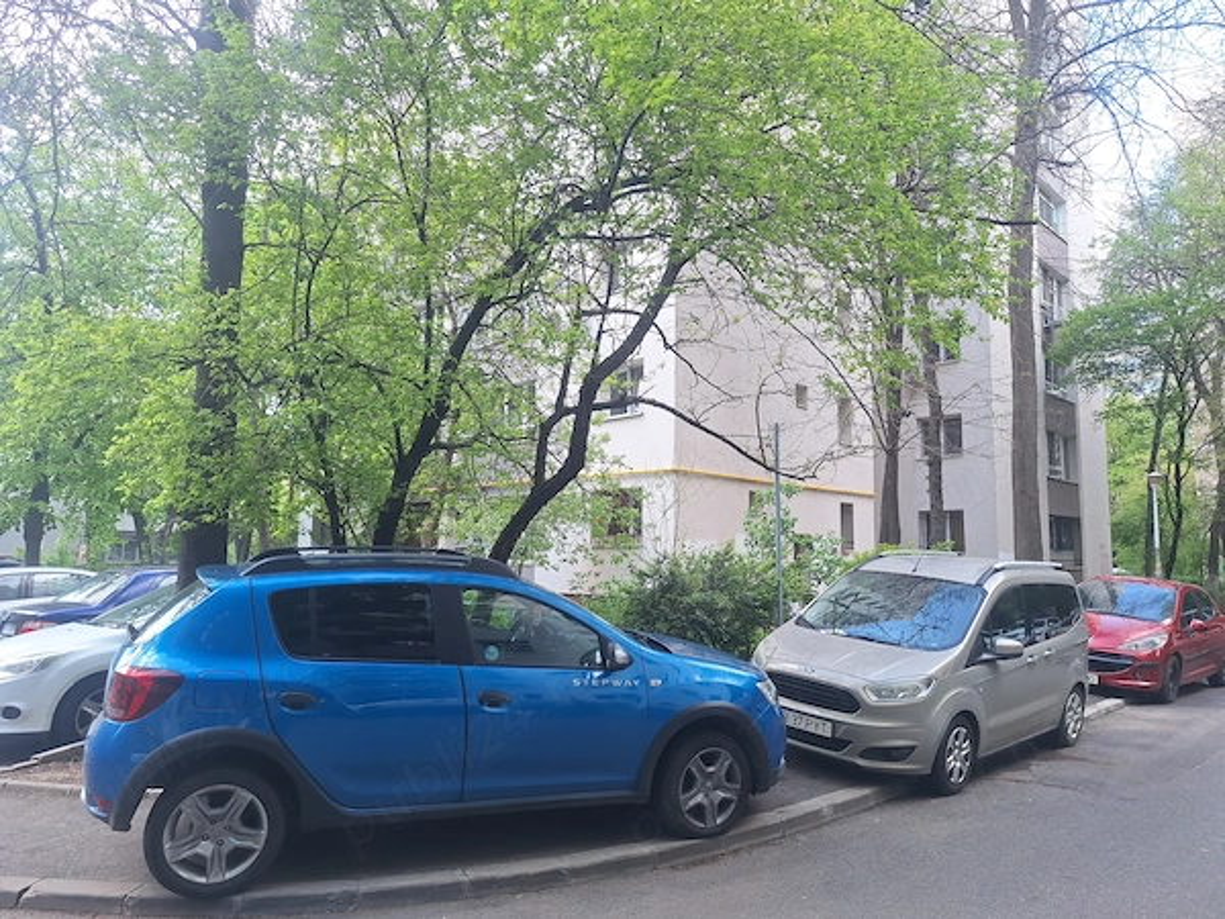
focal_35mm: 23
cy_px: 460
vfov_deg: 58.9
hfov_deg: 73.9
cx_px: 612
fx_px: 814
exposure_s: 1/304
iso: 40
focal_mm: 5.54
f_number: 1.8
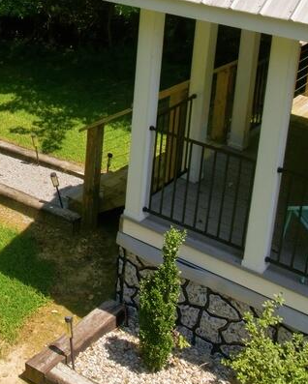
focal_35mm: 63
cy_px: 22
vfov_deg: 28.6
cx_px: -56
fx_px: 717
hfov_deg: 22.4
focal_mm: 12.3
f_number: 10
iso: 200
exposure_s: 1/320
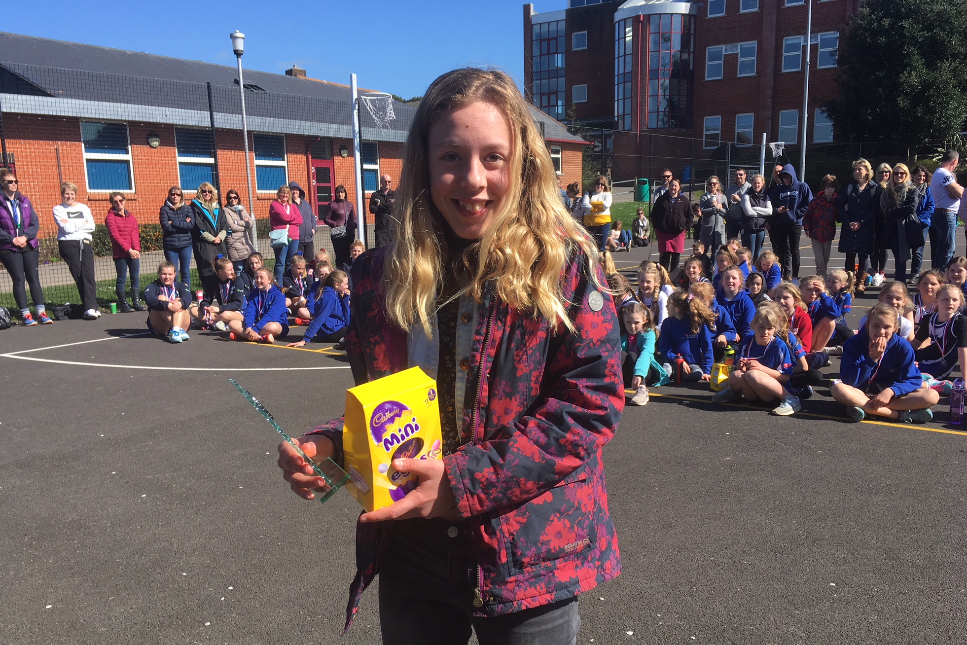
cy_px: 358
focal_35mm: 31
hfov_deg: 60.3
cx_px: 487
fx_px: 833
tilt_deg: -10.5
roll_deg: +1.5
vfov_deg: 42.3
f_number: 2.2
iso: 25
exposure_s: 1/1166
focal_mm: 4.15
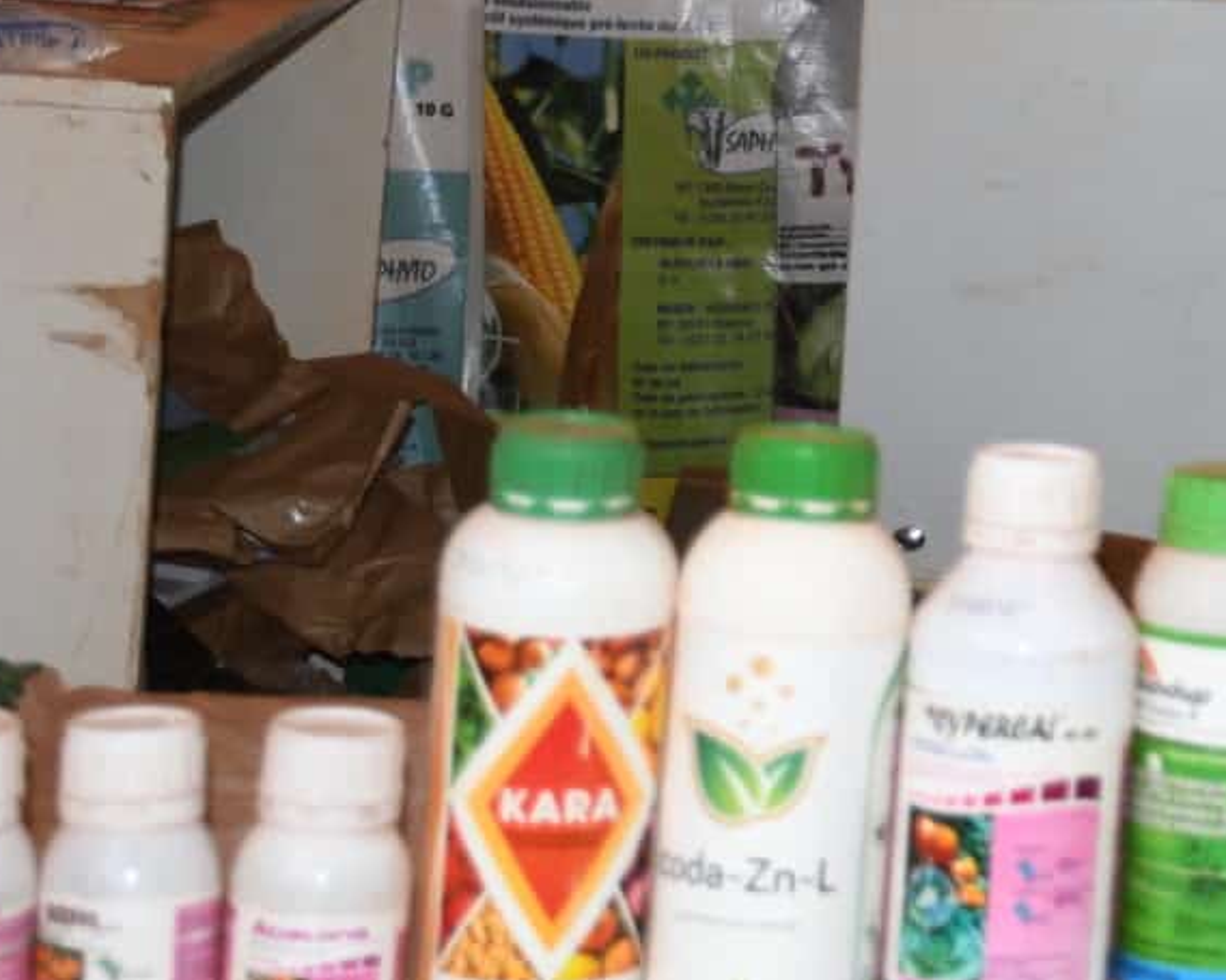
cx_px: 1829
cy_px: -120
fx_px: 5514
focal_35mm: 152
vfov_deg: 10.0
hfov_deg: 12.1
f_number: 4
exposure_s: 1/125
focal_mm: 30
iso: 100
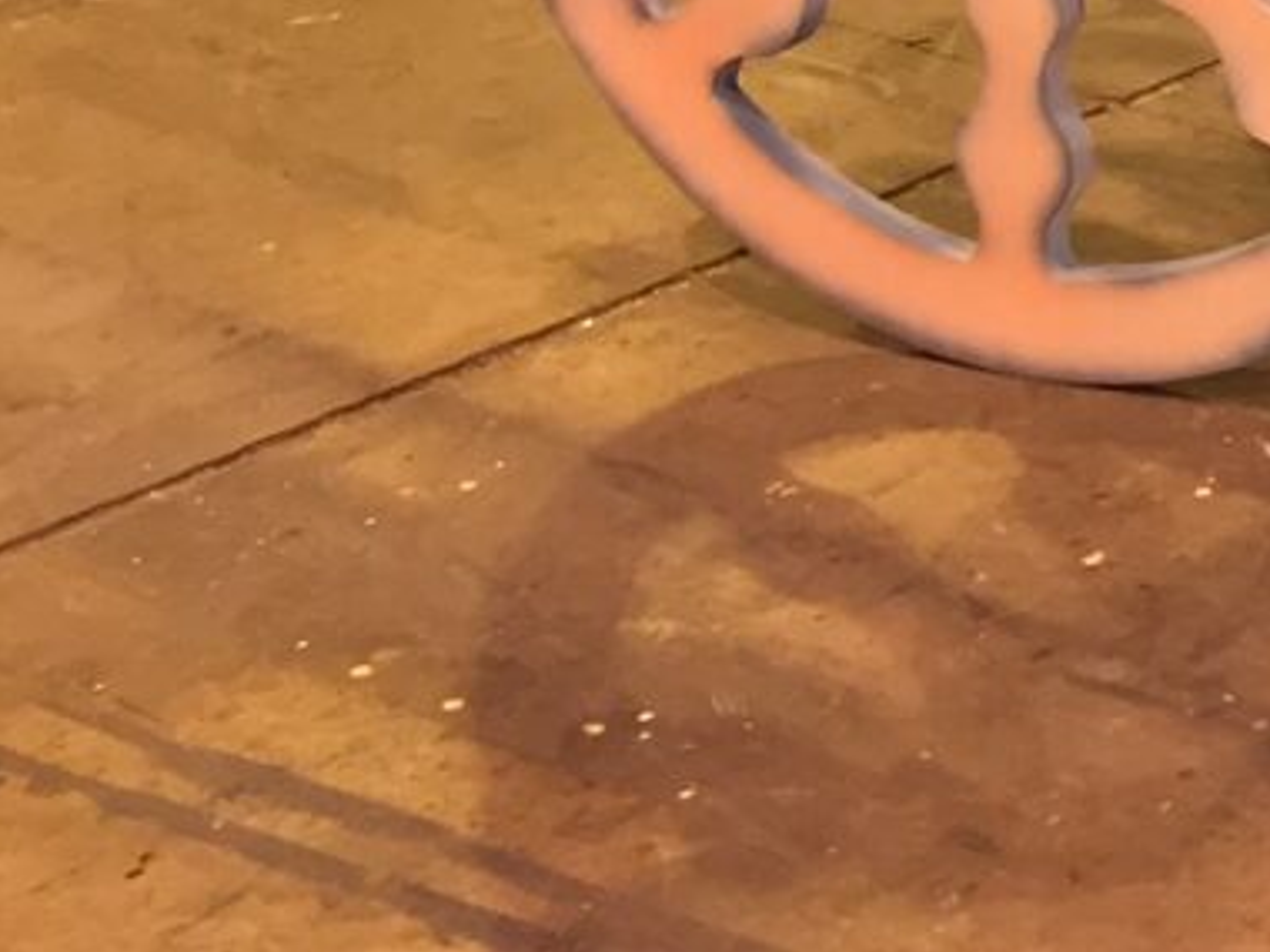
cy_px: -711
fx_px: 4036
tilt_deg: -9.9
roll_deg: -1.7
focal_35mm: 110
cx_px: 2343
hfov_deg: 15.2
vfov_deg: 12.4
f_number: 2.2
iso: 100
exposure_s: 1/33
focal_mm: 4.15
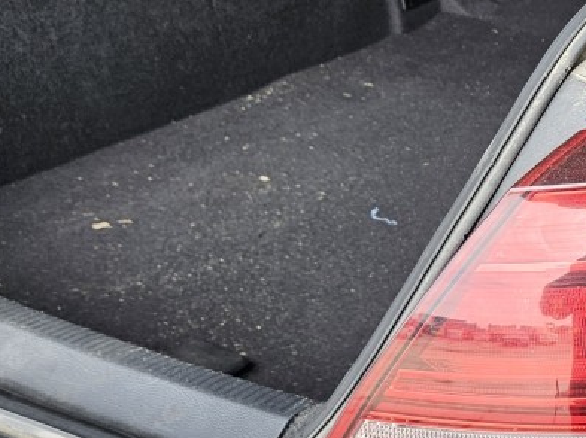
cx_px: 772
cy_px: 250
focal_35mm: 75
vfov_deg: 19.6
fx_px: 1268
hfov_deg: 23.0
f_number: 1.8
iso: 50
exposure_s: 1/120
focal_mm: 5.4
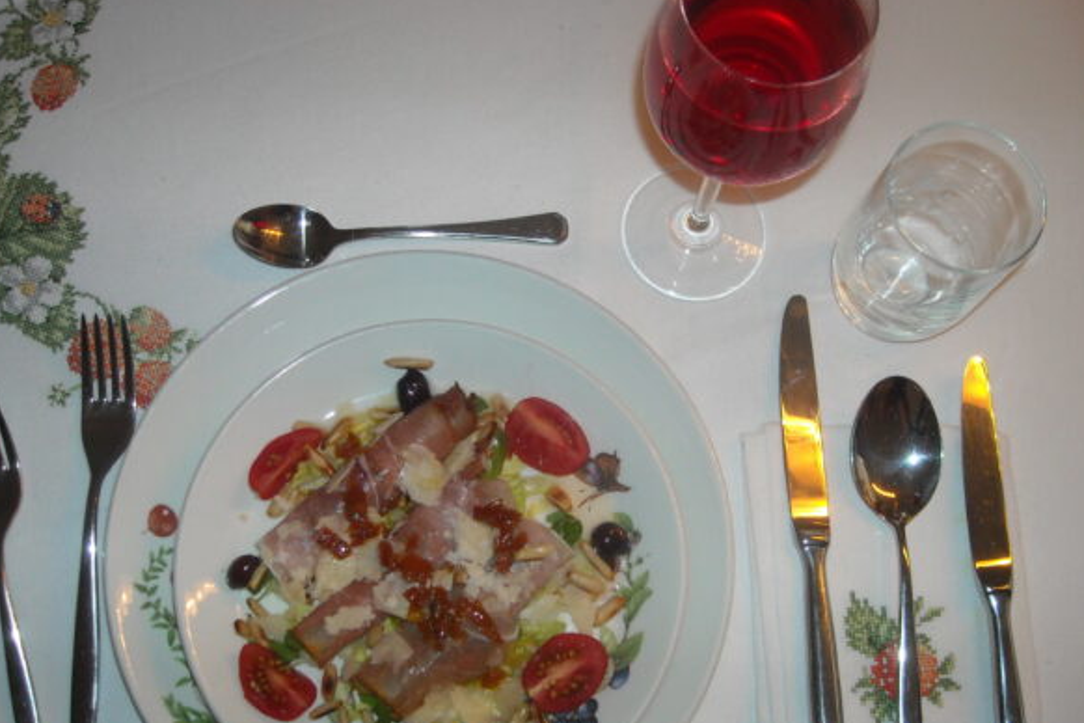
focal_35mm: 40
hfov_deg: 48.4
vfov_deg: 33.4
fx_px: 1204
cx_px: 512
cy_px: 408
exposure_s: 1/60
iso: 200
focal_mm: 5.7
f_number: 2.8
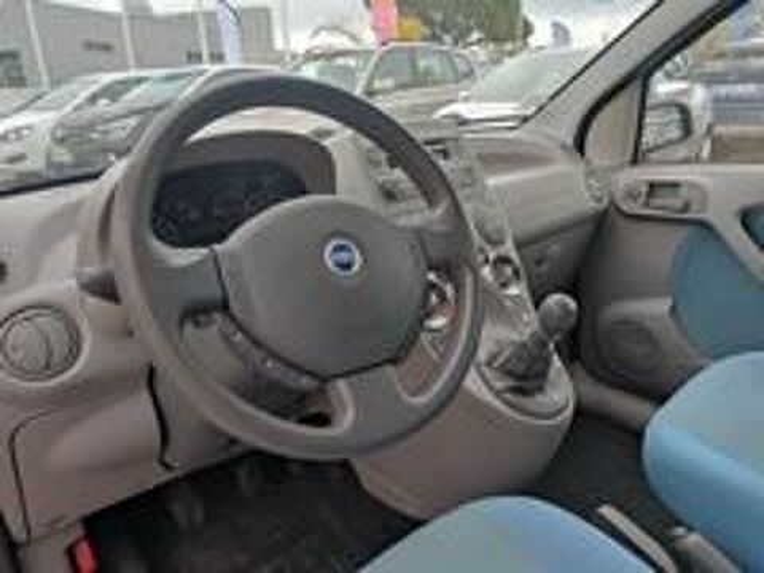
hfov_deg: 69.4
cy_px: 286
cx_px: 382
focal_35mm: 25
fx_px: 552
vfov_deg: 54.9
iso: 128
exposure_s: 1/100
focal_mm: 5.43
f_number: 1.89
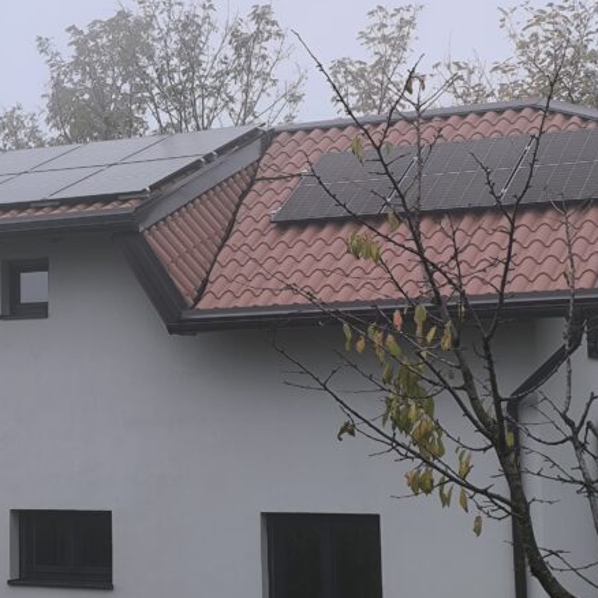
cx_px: -7
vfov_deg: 18.2
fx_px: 1857
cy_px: 177
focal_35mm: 95
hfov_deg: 17.8
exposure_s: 1/189
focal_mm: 6.14
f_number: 1.65
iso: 50
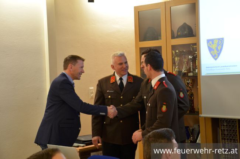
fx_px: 499
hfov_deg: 27.1
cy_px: 80
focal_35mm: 75
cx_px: 120
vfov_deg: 18.1
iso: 800
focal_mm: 50
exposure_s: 1/40
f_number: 5
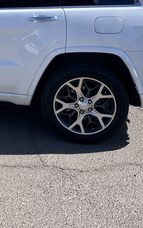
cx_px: -24
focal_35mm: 56
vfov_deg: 35.4
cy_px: 54
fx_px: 349
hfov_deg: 21.6
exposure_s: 1/3356
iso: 80
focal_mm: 6.86
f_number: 1.78
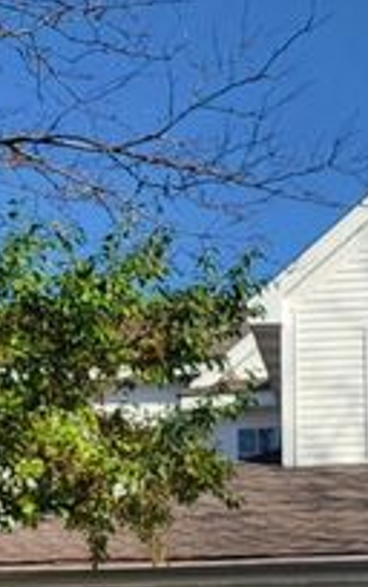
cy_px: 629
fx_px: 1440
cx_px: 227
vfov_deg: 21.9
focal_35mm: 90
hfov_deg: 14.5
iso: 40
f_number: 1.8
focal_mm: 5.4
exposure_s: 1/1941
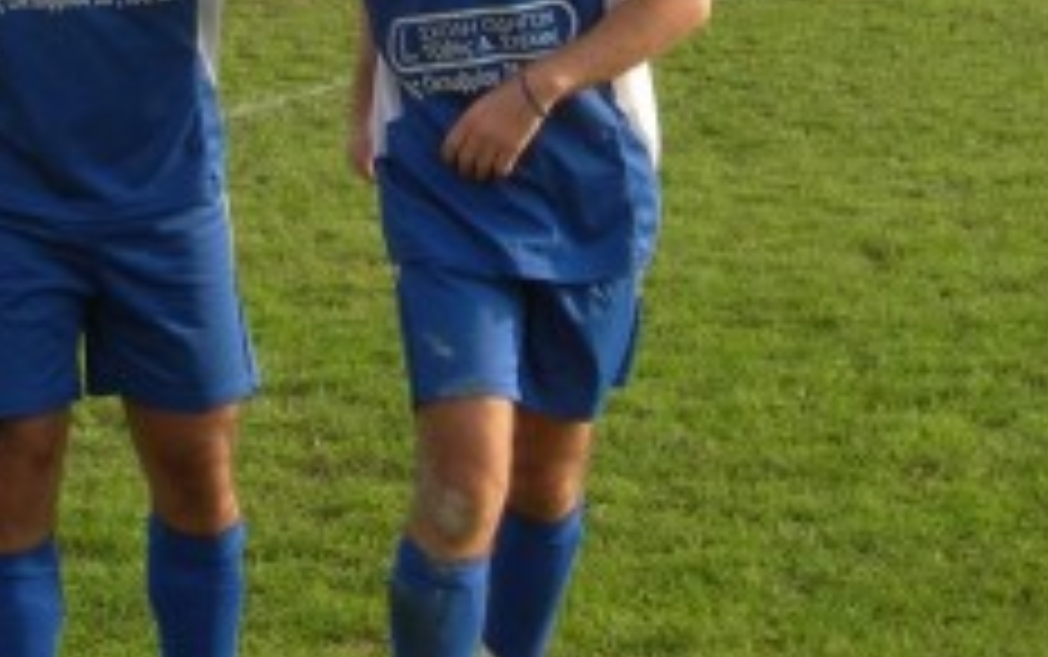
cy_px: -173
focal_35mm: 123
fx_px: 3516
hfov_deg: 16.8
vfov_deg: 10.5
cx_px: 229
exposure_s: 1/196
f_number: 4.9
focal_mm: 8.5
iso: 50
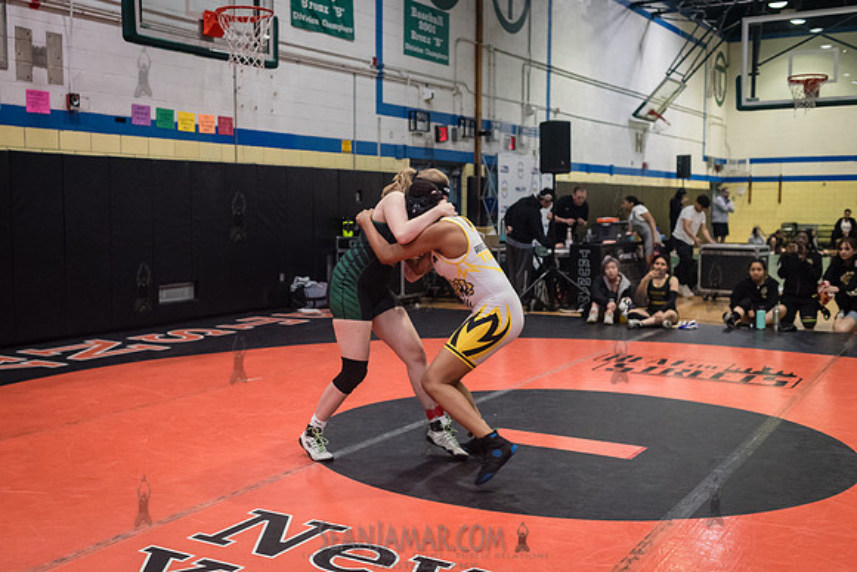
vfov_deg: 32.9
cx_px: 375
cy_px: 296
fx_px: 968
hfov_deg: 47.7
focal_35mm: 41
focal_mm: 35
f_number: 3.2
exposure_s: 1/400
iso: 5000
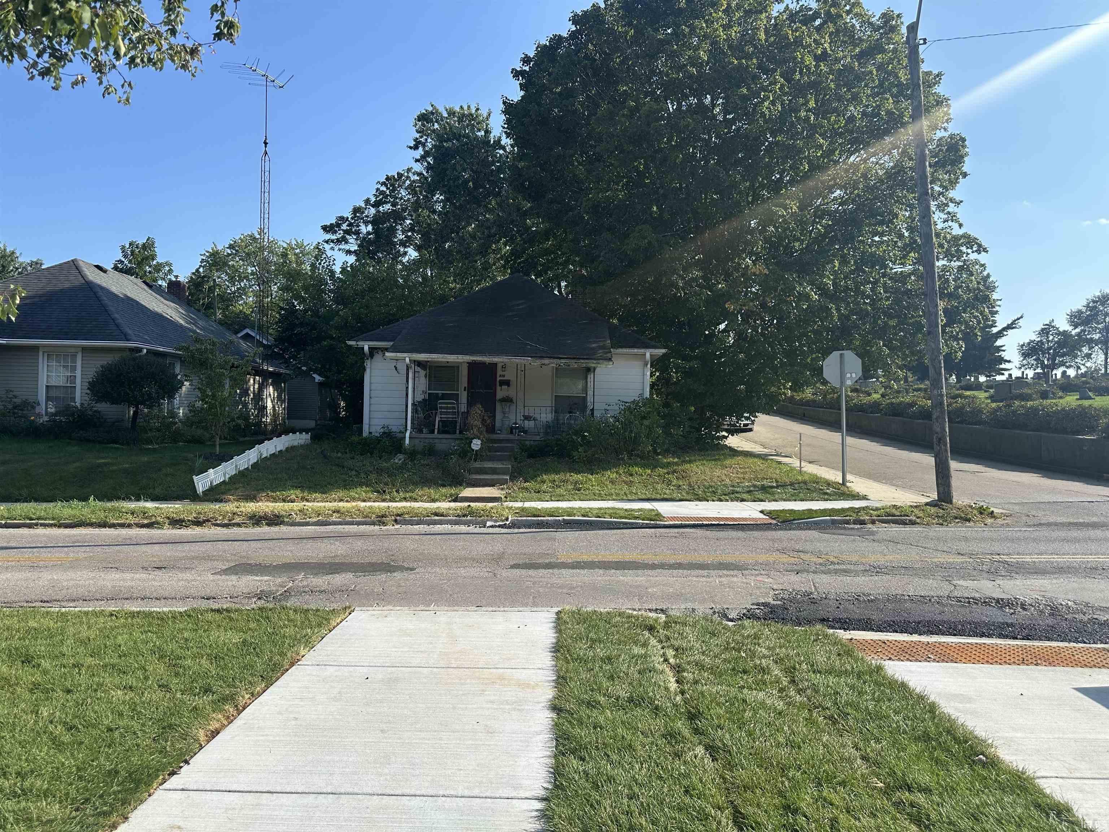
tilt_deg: +0.0
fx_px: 769
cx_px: 554
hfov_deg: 71.6
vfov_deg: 56.8
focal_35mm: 24
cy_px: 416
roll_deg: -1.5
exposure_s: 1/3155
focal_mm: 6.86
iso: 80
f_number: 1.78
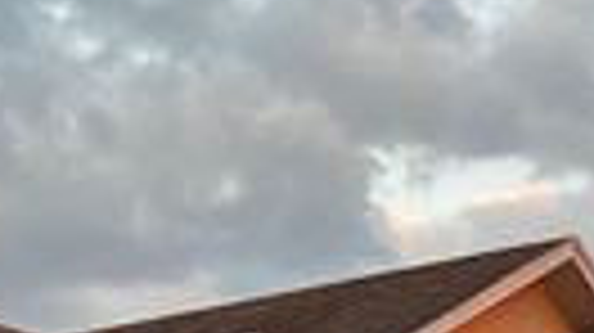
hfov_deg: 17.6
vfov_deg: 10.2
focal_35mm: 107
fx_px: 1684
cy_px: 736
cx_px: -346
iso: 40
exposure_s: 1/121
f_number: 1.5
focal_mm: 5.7
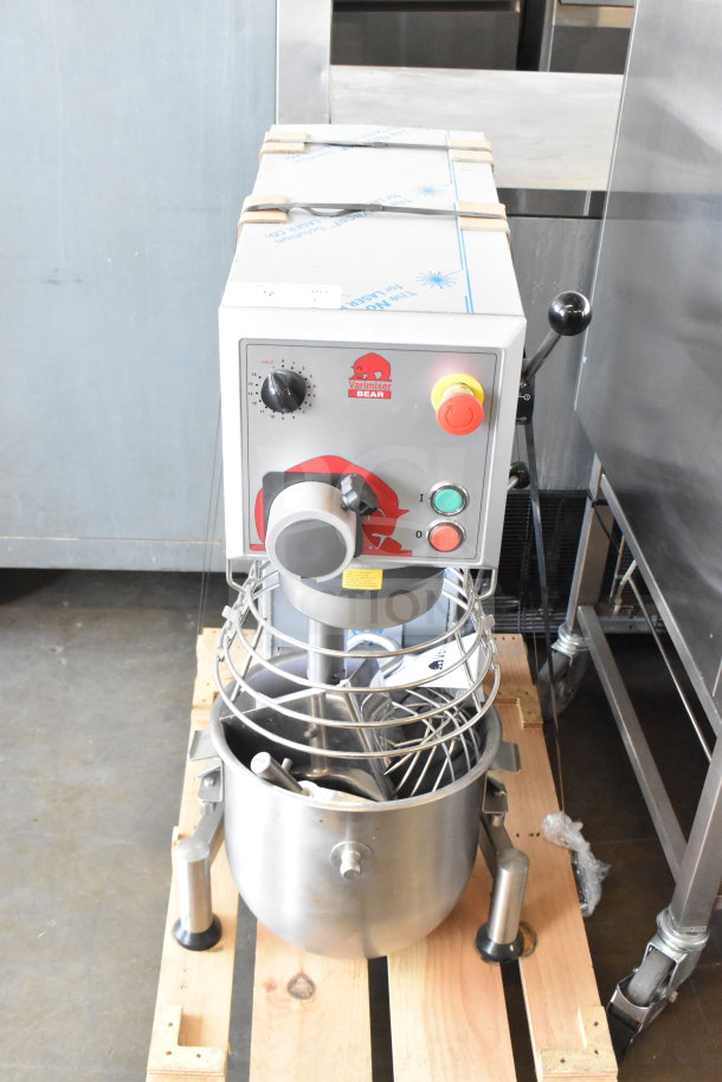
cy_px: 541
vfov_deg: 47.9
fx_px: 1218
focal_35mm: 40
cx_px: 361
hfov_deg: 33.0
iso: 6400
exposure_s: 1/250
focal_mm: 27
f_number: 8
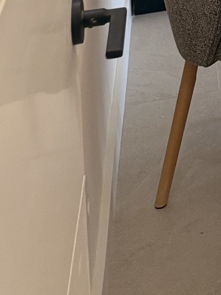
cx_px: 511
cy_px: -366
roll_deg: +1.2
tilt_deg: -2.3
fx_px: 979
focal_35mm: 115
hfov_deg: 11.1
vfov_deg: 13.5
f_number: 1.78
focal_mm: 6.76
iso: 160
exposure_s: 1/100
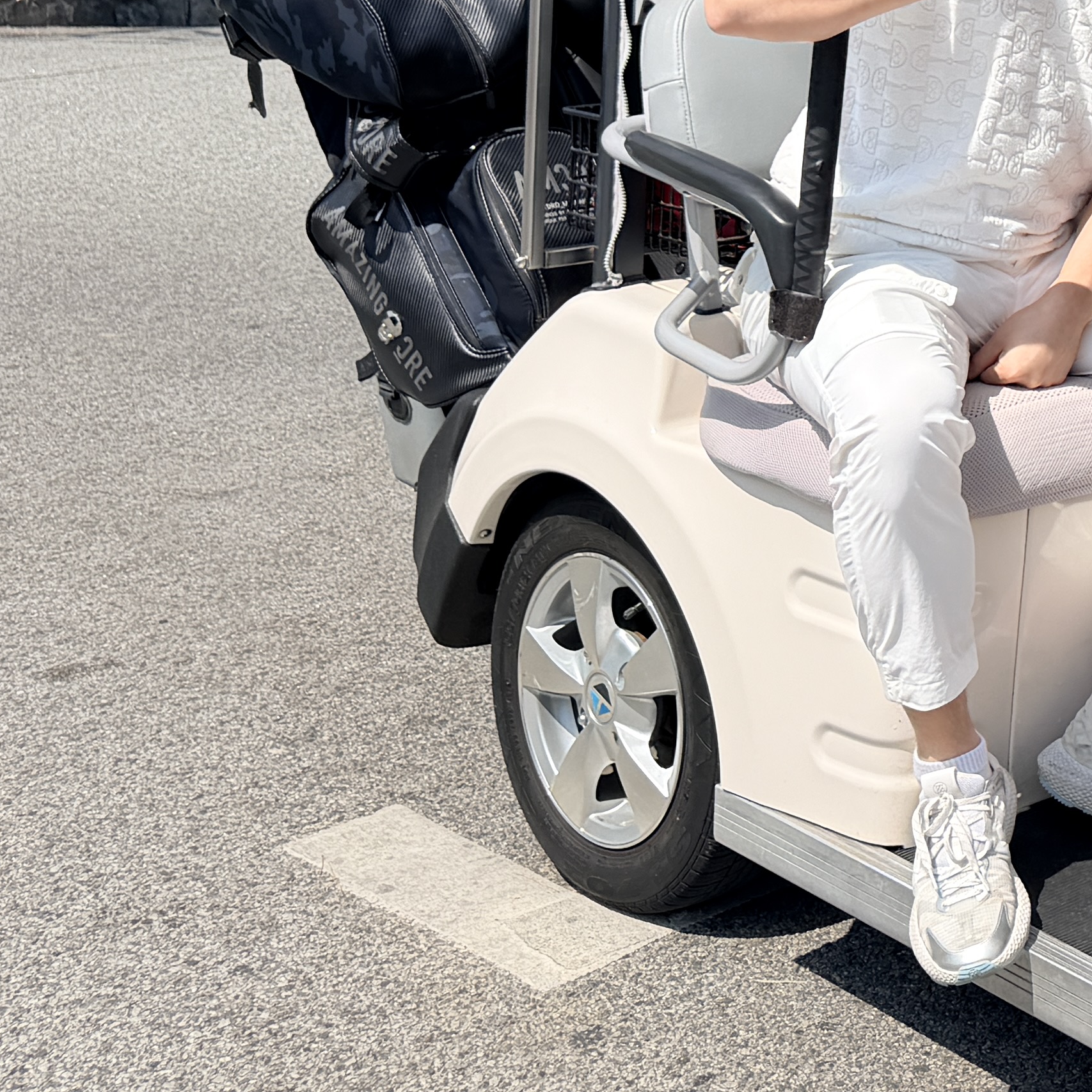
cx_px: 1484
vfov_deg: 22.9
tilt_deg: -7.7
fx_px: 2534
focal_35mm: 71
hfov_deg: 21.6
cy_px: -106
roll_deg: +3.1
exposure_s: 1/4975
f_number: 1.78
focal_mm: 6.76
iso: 80
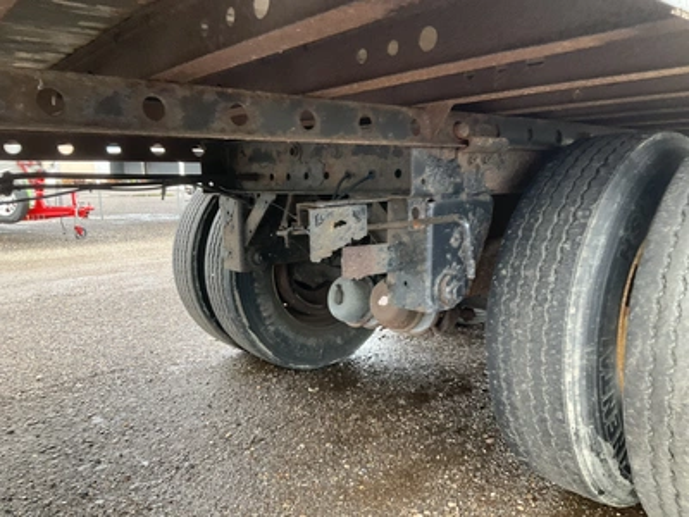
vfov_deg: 48.2
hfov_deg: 61.7
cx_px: 344
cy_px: 258
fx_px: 577
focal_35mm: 29
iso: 64
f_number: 1.8
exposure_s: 1/120
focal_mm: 3
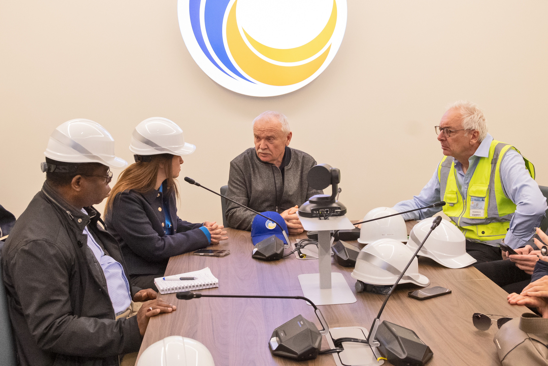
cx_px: 274
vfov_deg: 30.5
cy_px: 183
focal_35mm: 44
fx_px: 670
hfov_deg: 44.5
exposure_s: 1/400
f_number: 7.1
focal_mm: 22
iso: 3200
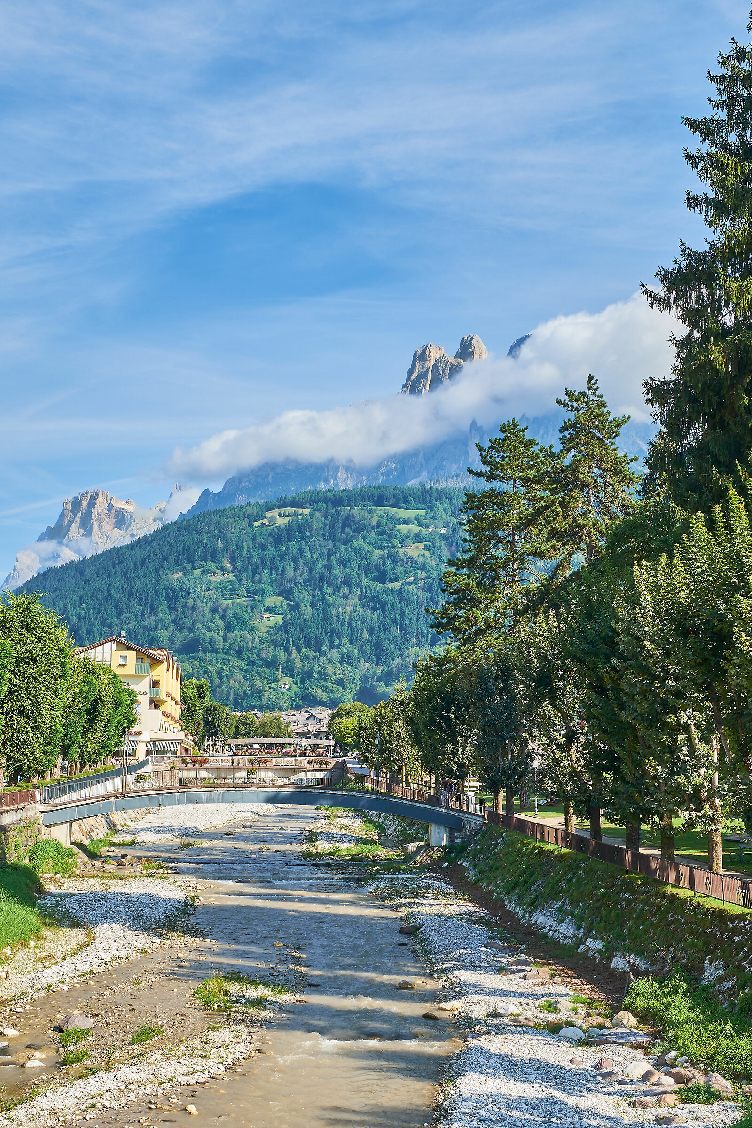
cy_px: 564
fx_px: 1316
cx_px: 376
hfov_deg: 31.9
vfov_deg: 46.4
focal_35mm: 42
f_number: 13
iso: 200
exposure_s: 1/80
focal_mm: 28.2
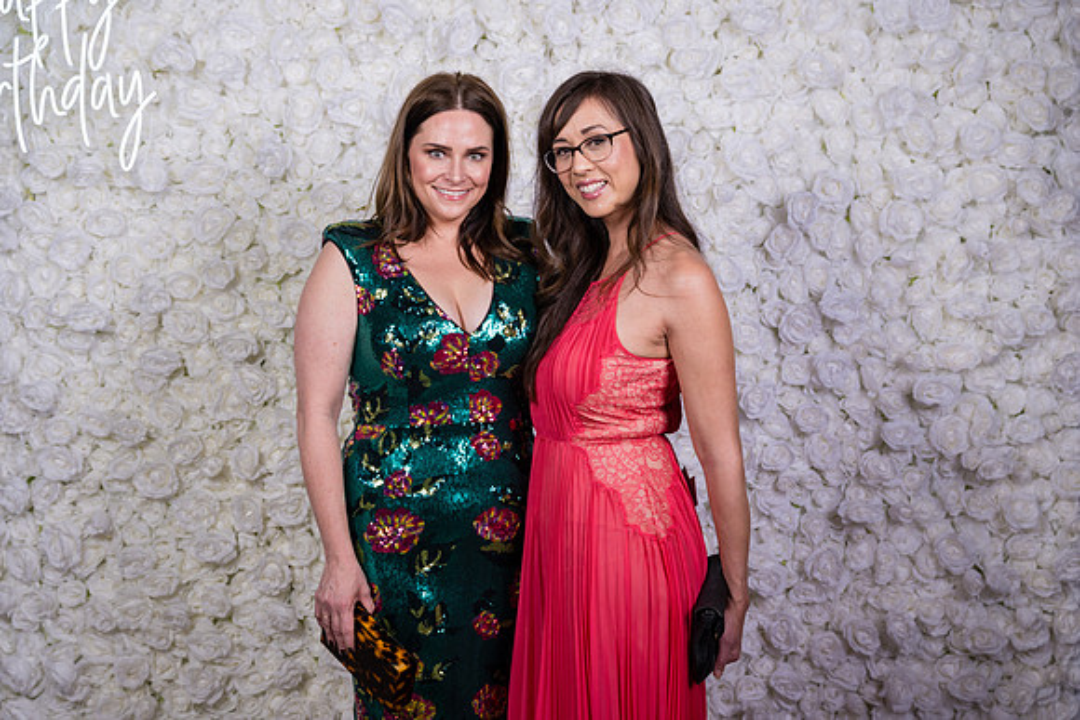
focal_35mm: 46
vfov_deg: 29.3
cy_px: 360
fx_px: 1380
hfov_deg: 42.7
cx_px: 540
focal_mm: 46
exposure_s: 1/200
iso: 400
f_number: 5.6
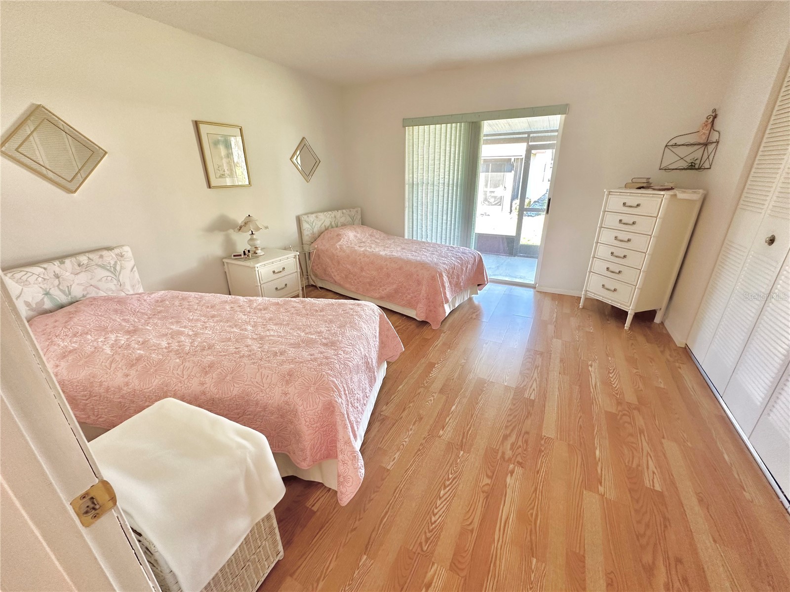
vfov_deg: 85.7
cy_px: 296
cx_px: 395
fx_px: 320
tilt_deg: -21.4
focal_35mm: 14
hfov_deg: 102.1
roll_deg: +0.6
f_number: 2.2
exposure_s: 1/60
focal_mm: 2.22
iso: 200
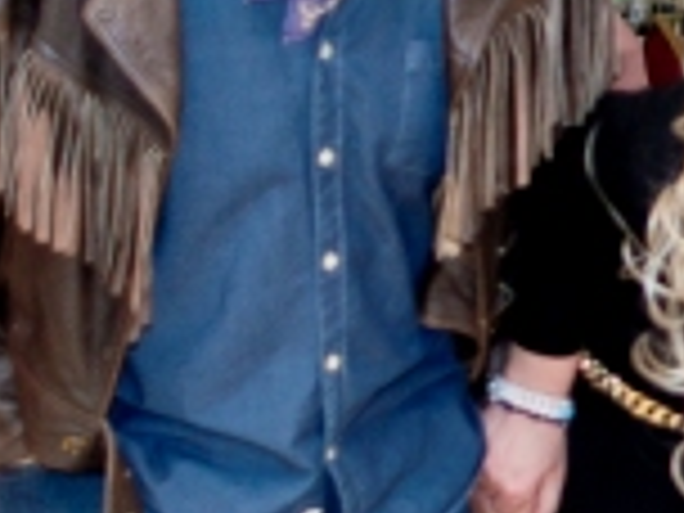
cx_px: 1602
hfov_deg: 8.1
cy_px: 326
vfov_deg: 6.6
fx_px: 4466
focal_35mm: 226
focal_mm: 35
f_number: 2.8
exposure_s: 1/320
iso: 320
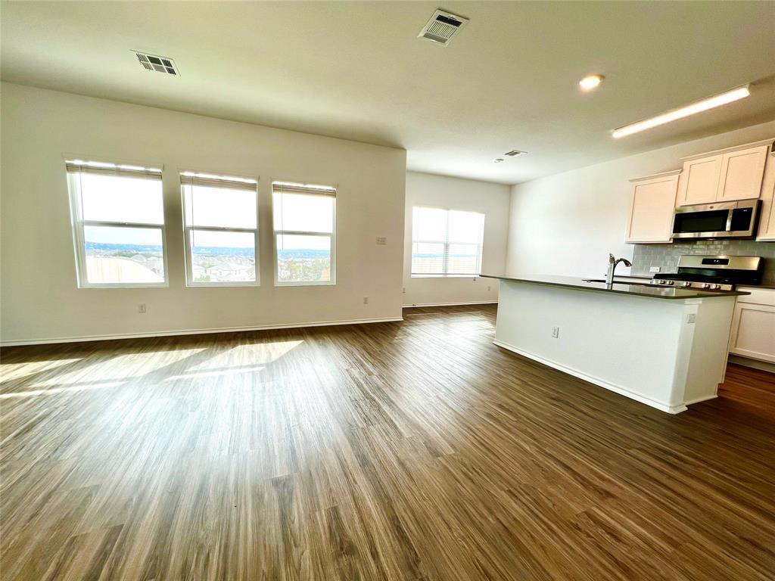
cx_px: 388
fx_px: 291
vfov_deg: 89.9
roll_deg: -1.9
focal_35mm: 13
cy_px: 290
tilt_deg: -7.5
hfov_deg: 106.2
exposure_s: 1/167
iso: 32
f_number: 1.8
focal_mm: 1.57
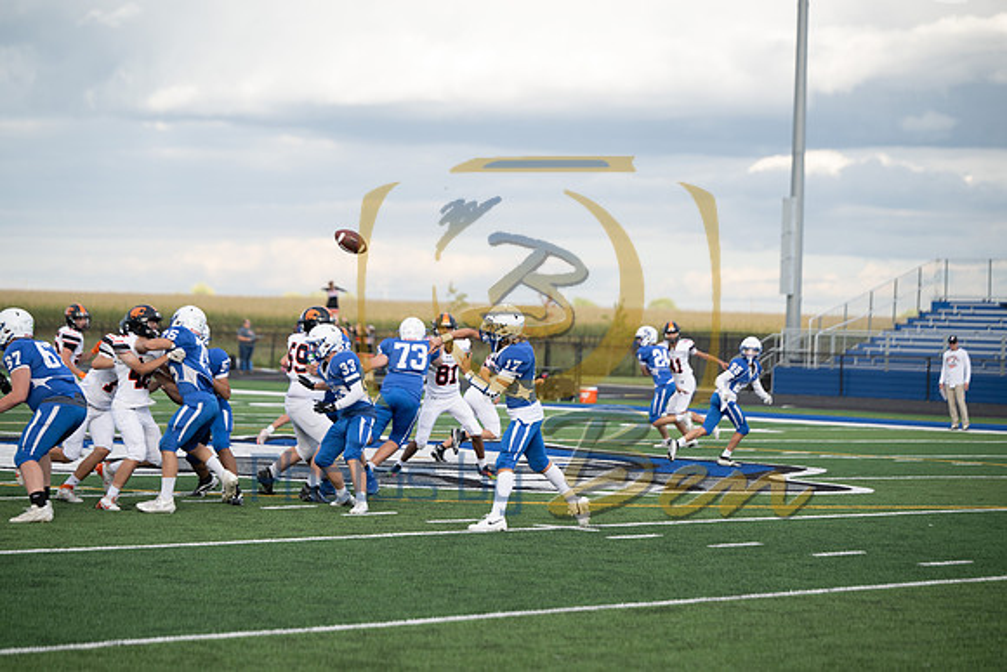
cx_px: 504
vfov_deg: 11.9
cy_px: 336
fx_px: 3217
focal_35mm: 115
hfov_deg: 17.8
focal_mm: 115
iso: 320
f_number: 2.8
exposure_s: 1/1600
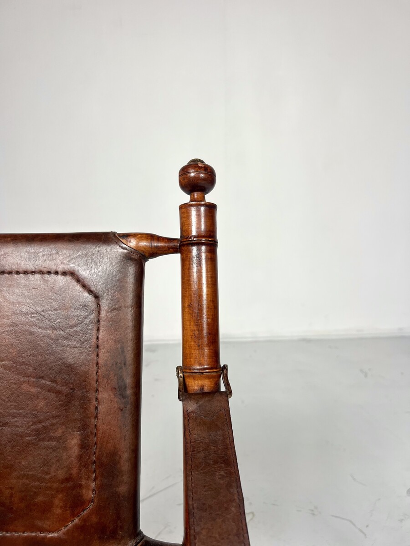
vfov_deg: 67.3
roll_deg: +2.0
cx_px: 205
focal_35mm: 26
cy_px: 273
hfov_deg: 53.1
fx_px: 411
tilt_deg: -11.6
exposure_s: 1/121
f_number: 1.5
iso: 50
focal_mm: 5.7
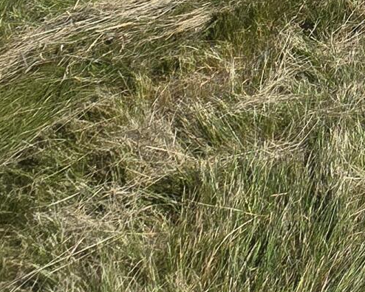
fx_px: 832
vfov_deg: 14.4
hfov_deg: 15.2
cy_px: -378
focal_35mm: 77
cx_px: 858
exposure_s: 1/3026
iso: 50
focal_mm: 2.2
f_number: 2.2
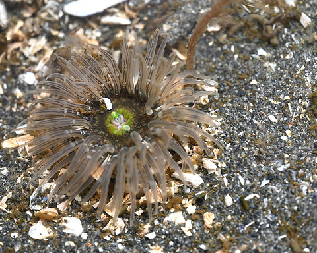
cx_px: 165
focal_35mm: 119
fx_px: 1116
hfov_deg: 16.2
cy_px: 127
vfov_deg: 13.0
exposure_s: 1/125
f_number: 3.2
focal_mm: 105
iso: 400
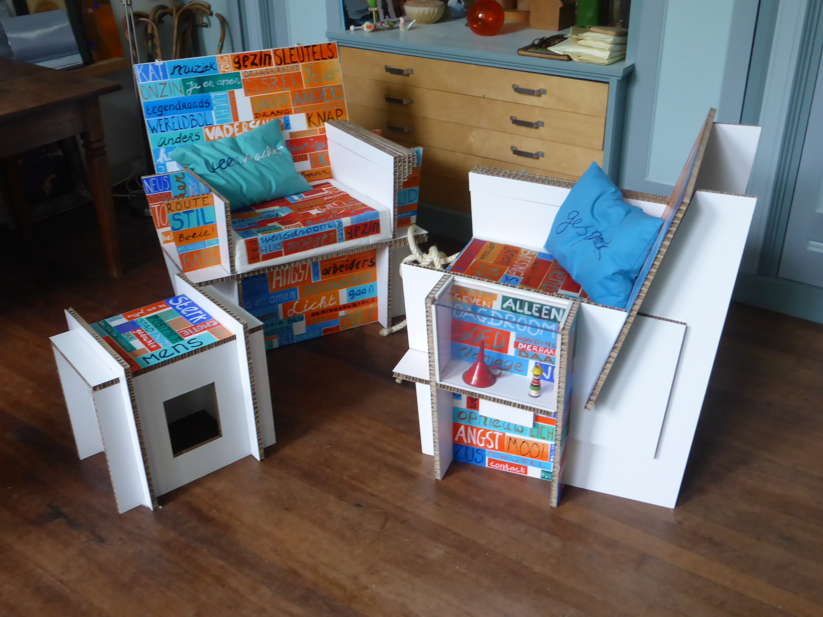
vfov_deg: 40.7
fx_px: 832
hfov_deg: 52.6
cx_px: 412
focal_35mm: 35
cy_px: 308
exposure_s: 1/20
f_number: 3.7
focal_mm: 6.1
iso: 400
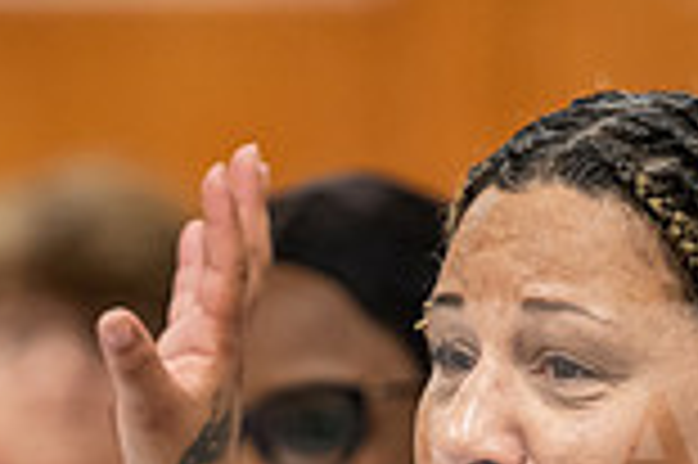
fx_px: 11621
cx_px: 297
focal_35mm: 600
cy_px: 849
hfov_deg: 3.4
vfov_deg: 2.3
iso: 2000
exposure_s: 1/200
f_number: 2.8
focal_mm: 160
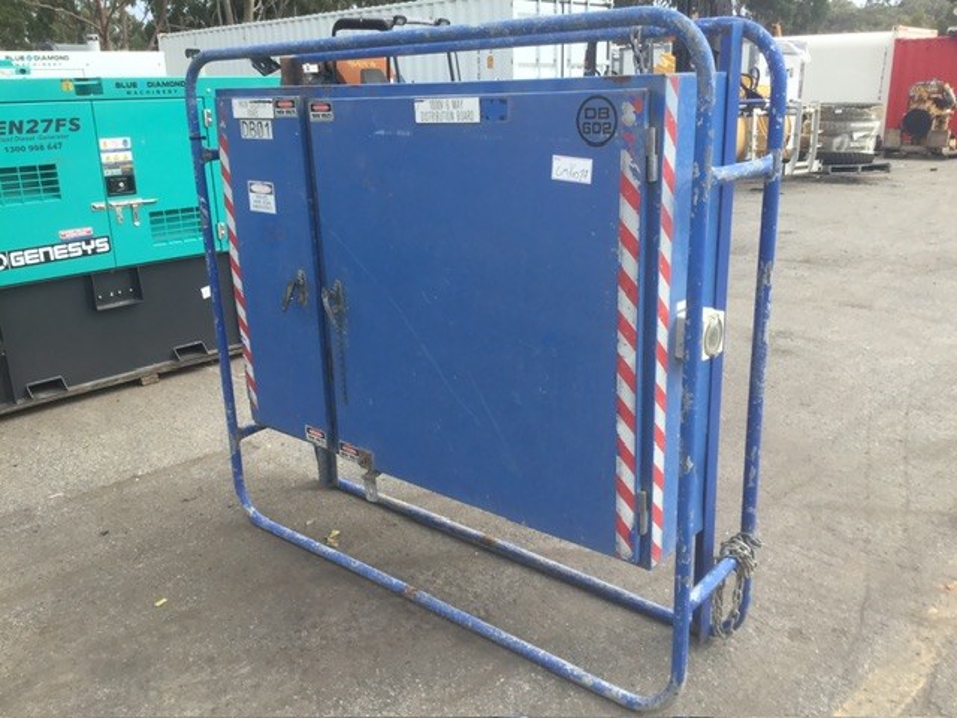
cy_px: 359
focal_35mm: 31
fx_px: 857
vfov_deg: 45.4
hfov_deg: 58.4
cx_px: 478
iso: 25
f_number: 2.4
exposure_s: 1/622
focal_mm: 3.3
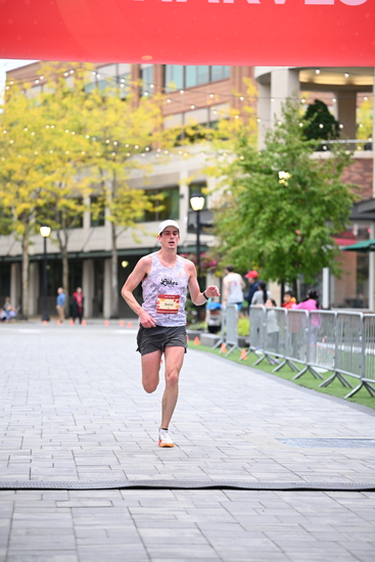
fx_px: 1593
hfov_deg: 13.4
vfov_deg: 20.0
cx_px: 188
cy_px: 281
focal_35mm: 102
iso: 1600
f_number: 2.8
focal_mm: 102
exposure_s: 1/800
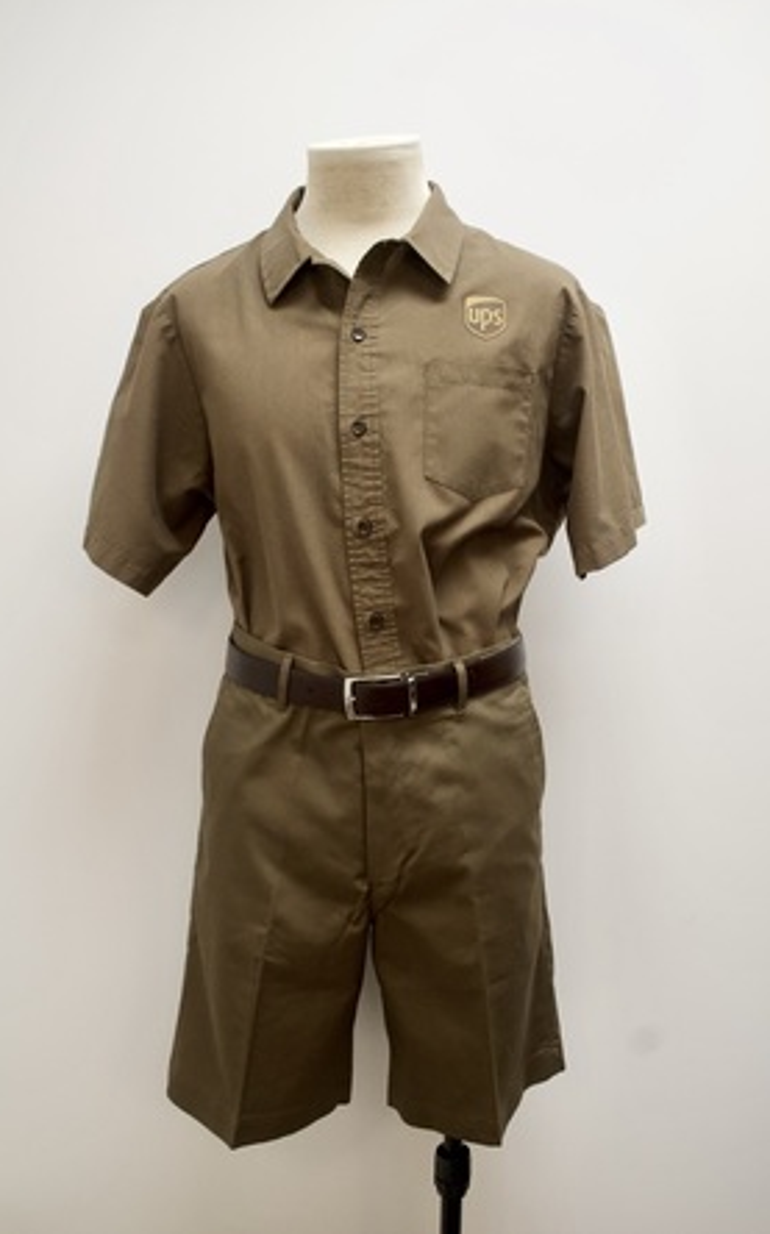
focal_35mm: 31
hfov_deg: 40.5
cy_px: 611
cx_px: 392
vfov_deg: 61.3
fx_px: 1042
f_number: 6.3
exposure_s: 1/100
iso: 1600
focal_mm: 20
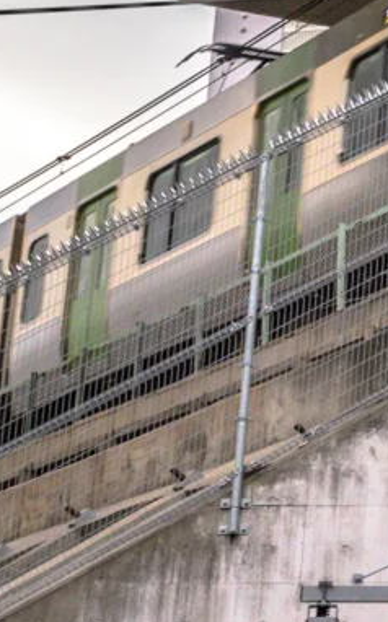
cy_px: -153
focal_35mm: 164
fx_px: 2781
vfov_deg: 12.4
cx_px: 1274
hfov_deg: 6.9
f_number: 8
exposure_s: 1/125
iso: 800
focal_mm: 24
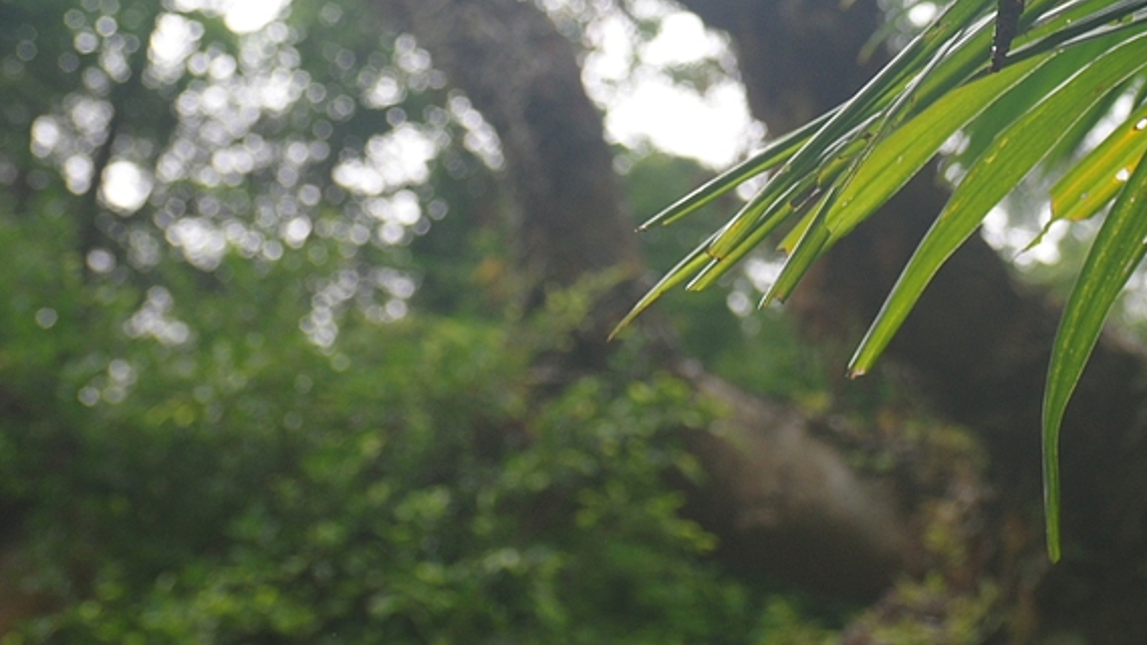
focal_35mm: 106
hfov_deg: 19.9
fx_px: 3224
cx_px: 972
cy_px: -31
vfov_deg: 11.3
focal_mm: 30
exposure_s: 1/30
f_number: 4.5
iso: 200
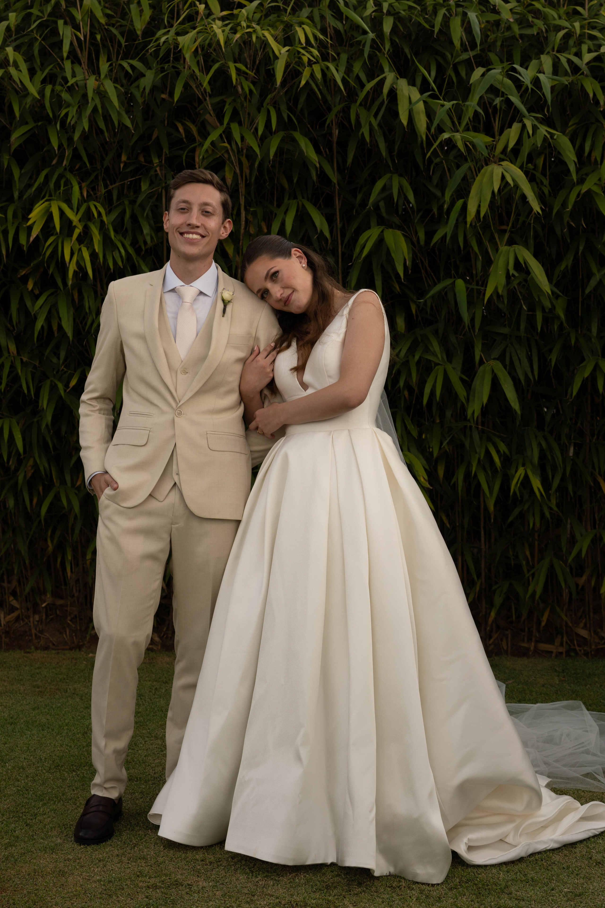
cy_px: 454
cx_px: 302
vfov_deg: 32.6
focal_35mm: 62
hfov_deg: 22.1
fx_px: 1550
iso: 100
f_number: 4
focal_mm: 41
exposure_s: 1/640
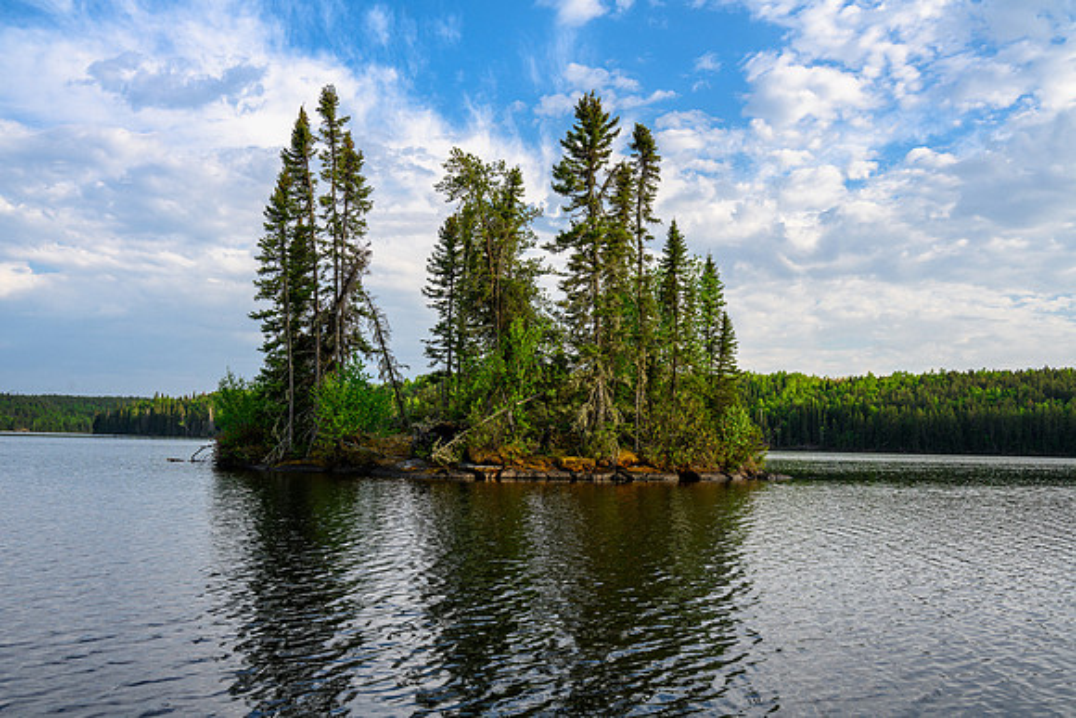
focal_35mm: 34
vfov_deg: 39.4
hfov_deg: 56.5
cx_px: 538
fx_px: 1001
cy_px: 359
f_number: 8
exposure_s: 1/125
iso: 100
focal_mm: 33.5
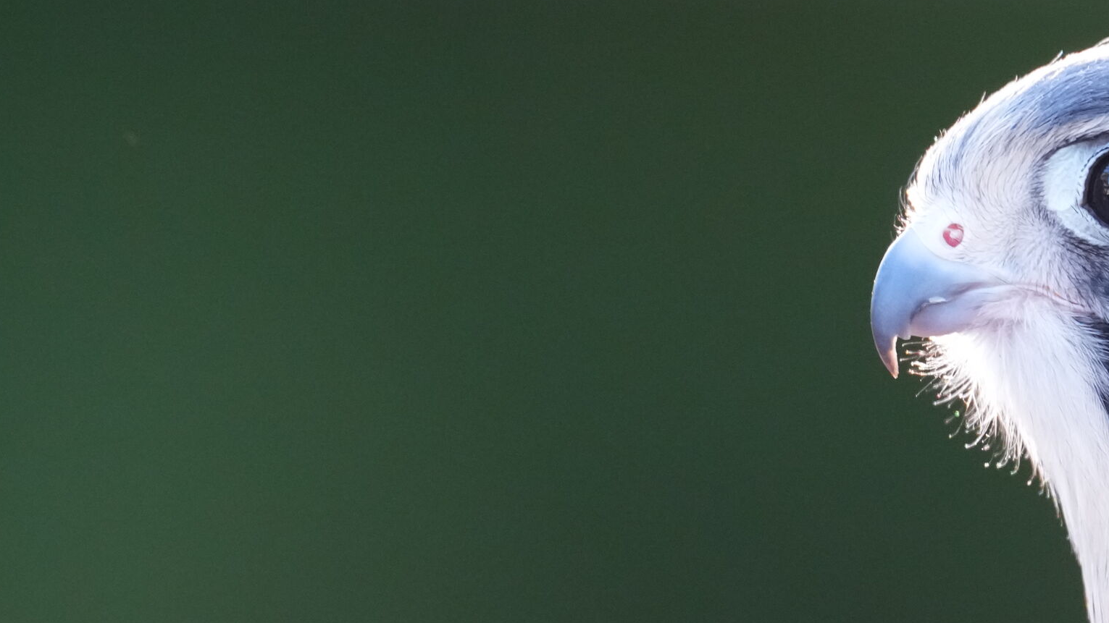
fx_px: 52164
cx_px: 1347
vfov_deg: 0.7
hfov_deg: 1.2
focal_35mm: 1774
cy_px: 632
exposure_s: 1/500
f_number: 5.6
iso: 4000
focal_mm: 600
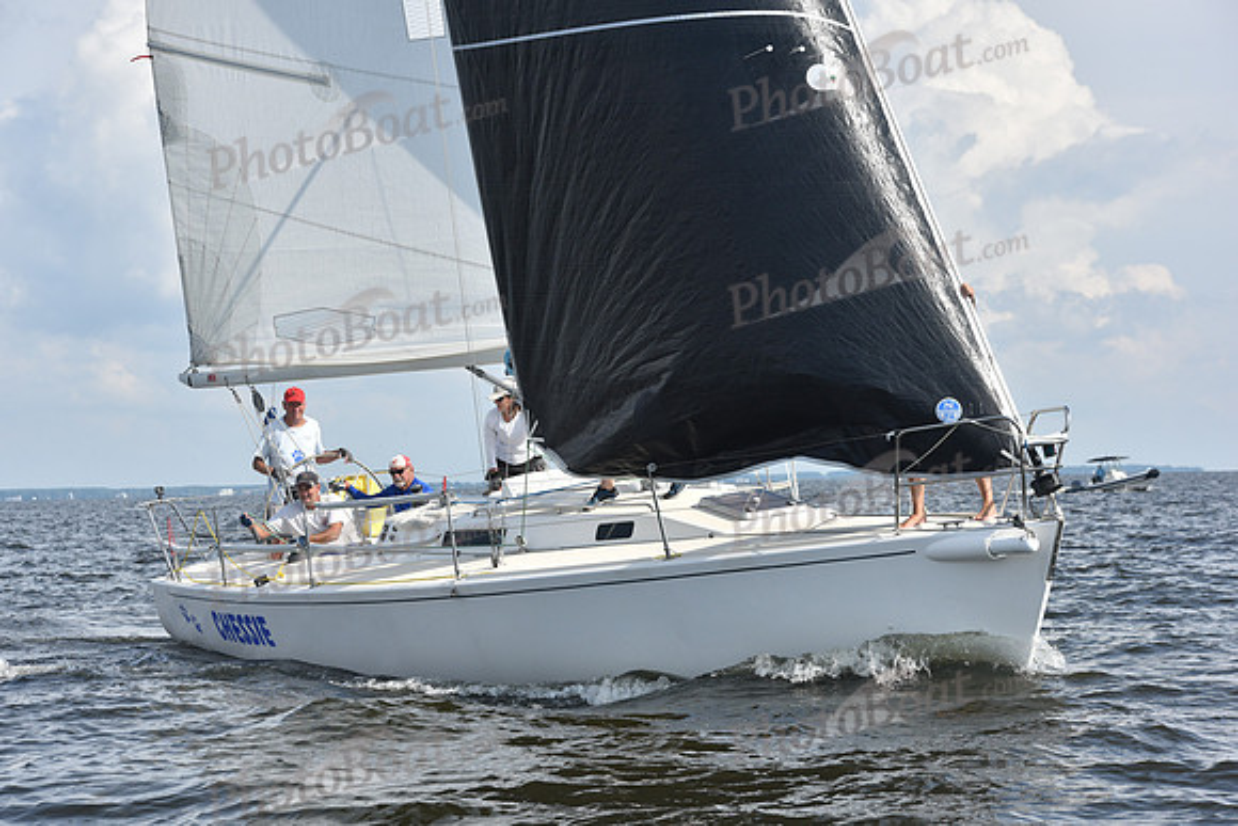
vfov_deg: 14.0
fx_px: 3371
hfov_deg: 20.8
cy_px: 413
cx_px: 619
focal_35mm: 98
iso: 320
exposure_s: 1/1250
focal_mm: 98
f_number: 7.1
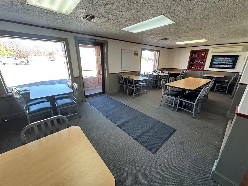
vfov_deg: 85.7
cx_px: 124
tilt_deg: -20.1
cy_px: 93
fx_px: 100
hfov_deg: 102.1
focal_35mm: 14
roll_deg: -0.6
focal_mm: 2.22
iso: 250
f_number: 2.2
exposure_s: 1/120
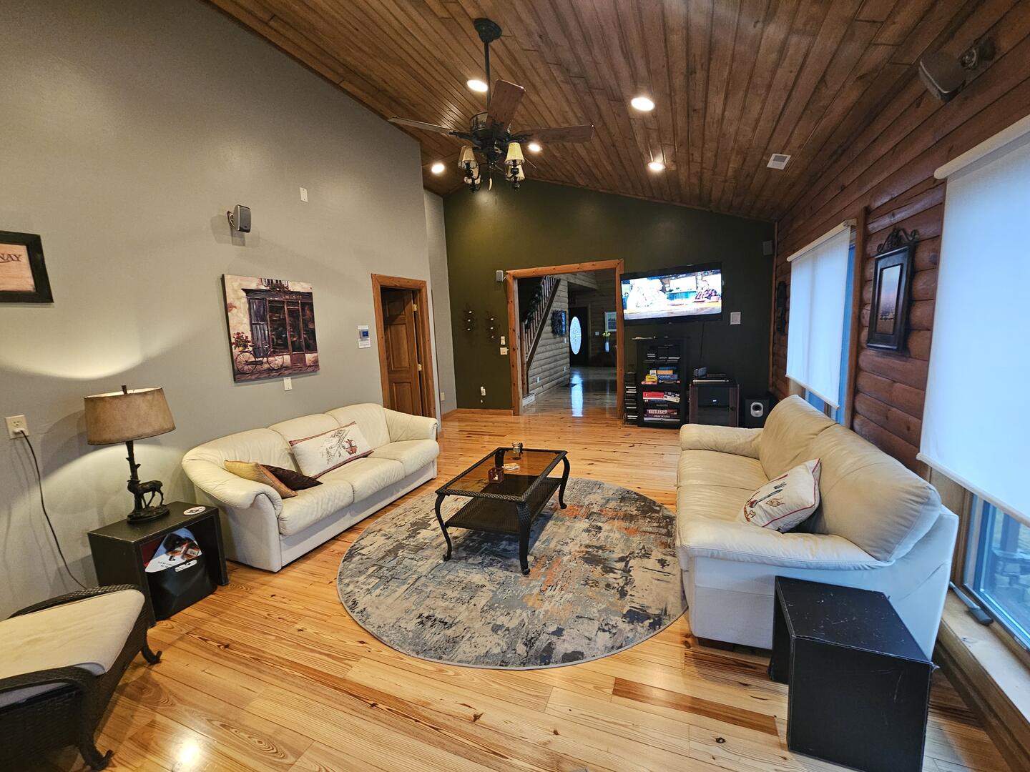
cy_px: 386
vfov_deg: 89.9
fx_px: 387
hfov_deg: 106.2
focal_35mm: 13
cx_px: 515
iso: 400
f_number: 2.2
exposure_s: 1/30
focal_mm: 2.2
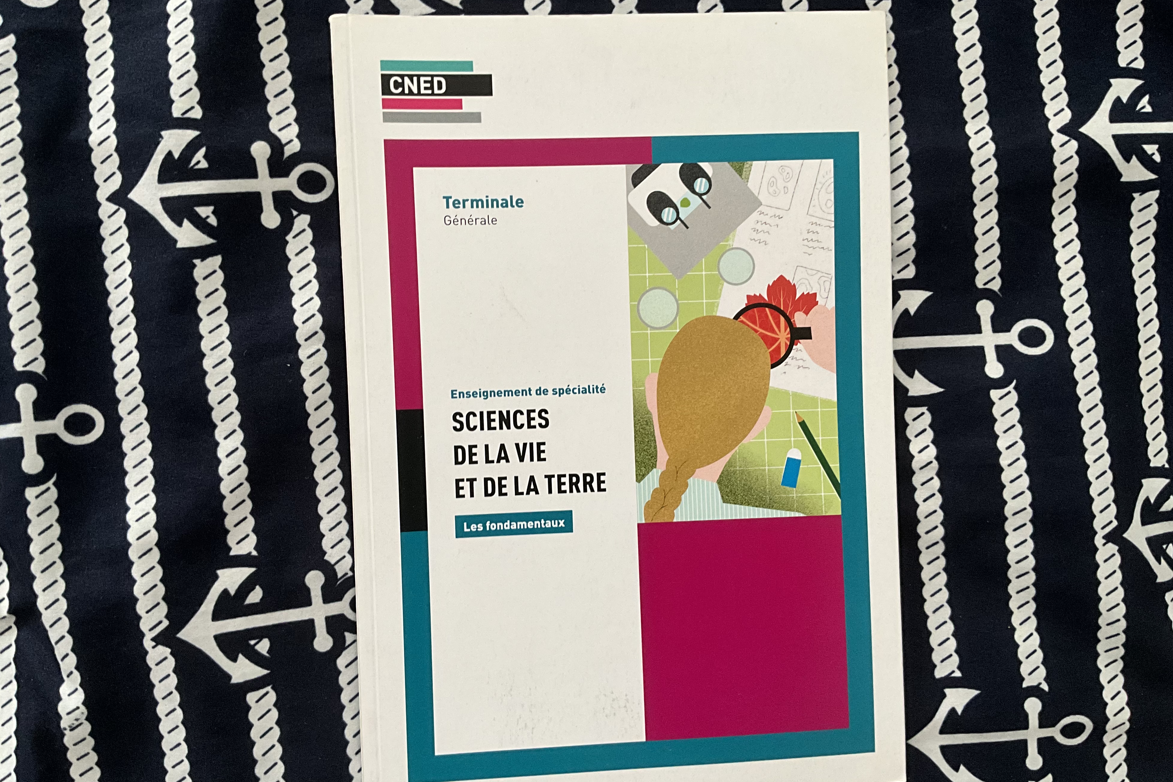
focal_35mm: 31
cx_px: 575
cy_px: 408
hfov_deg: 60.3
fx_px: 1010
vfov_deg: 42.3
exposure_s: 1/60
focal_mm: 3
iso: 200
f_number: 1.8
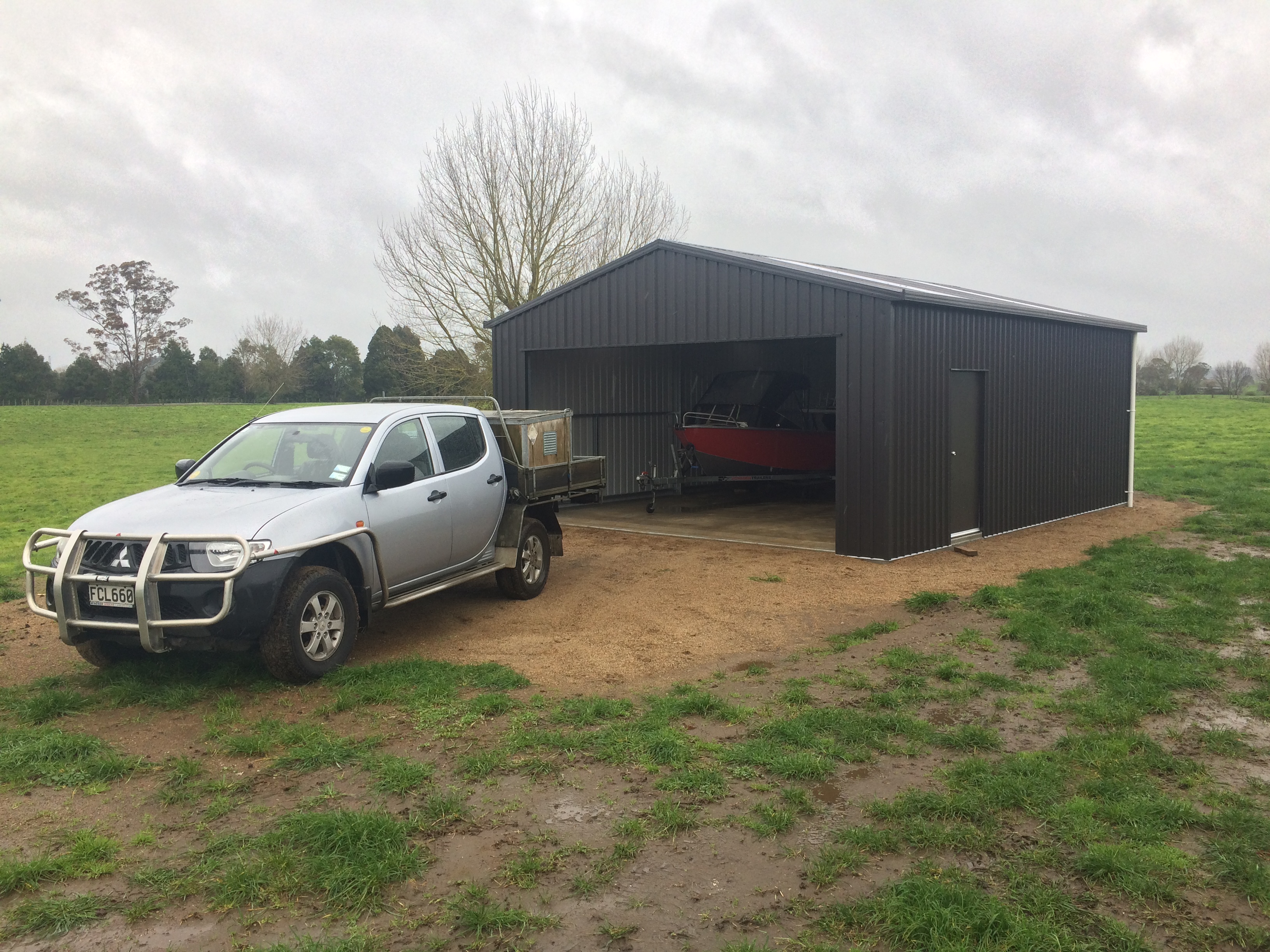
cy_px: 476
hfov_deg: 61.7
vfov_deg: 48.2
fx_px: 1064
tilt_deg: -5.3
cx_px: 635
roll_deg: +1.4
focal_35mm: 29
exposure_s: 1/299
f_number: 2.2
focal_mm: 4.15
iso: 32
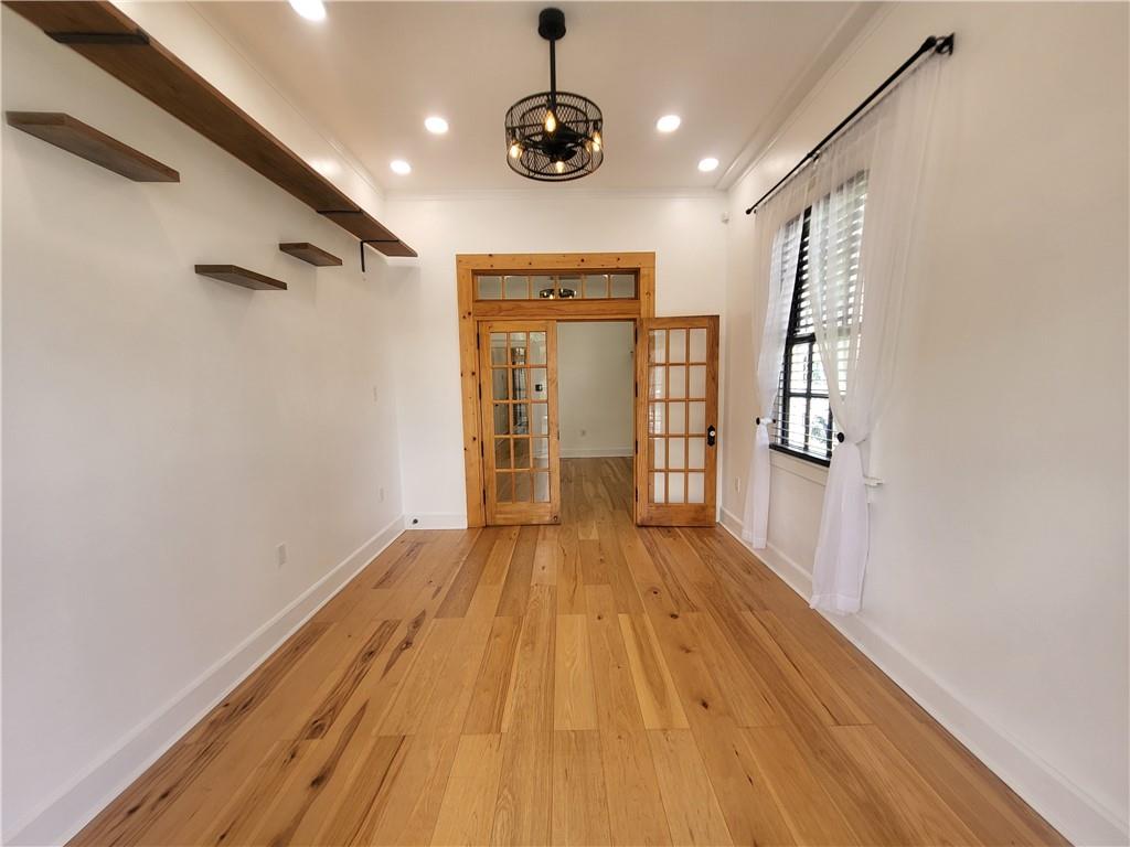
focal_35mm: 13
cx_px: 565
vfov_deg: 89.9
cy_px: 424
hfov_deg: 106.2
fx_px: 424
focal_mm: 1.74
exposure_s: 1/60
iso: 32
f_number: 2.2
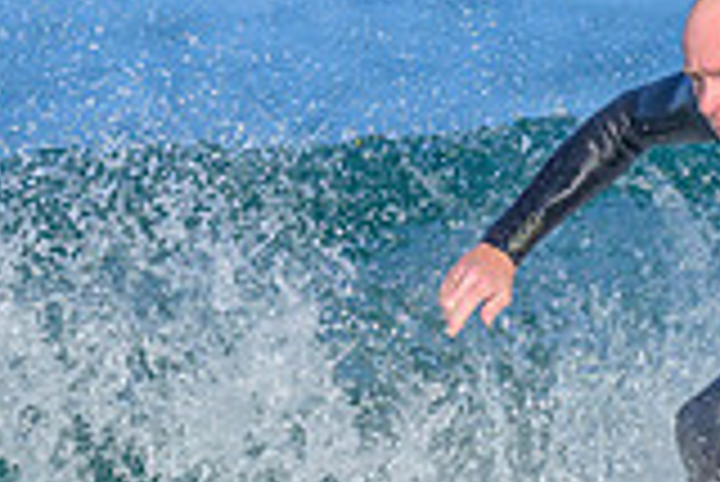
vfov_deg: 0.4
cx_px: 723
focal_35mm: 3667
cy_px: 404
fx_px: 73405
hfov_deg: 0.6
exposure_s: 1/2000
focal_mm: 800
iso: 360
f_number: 6.3
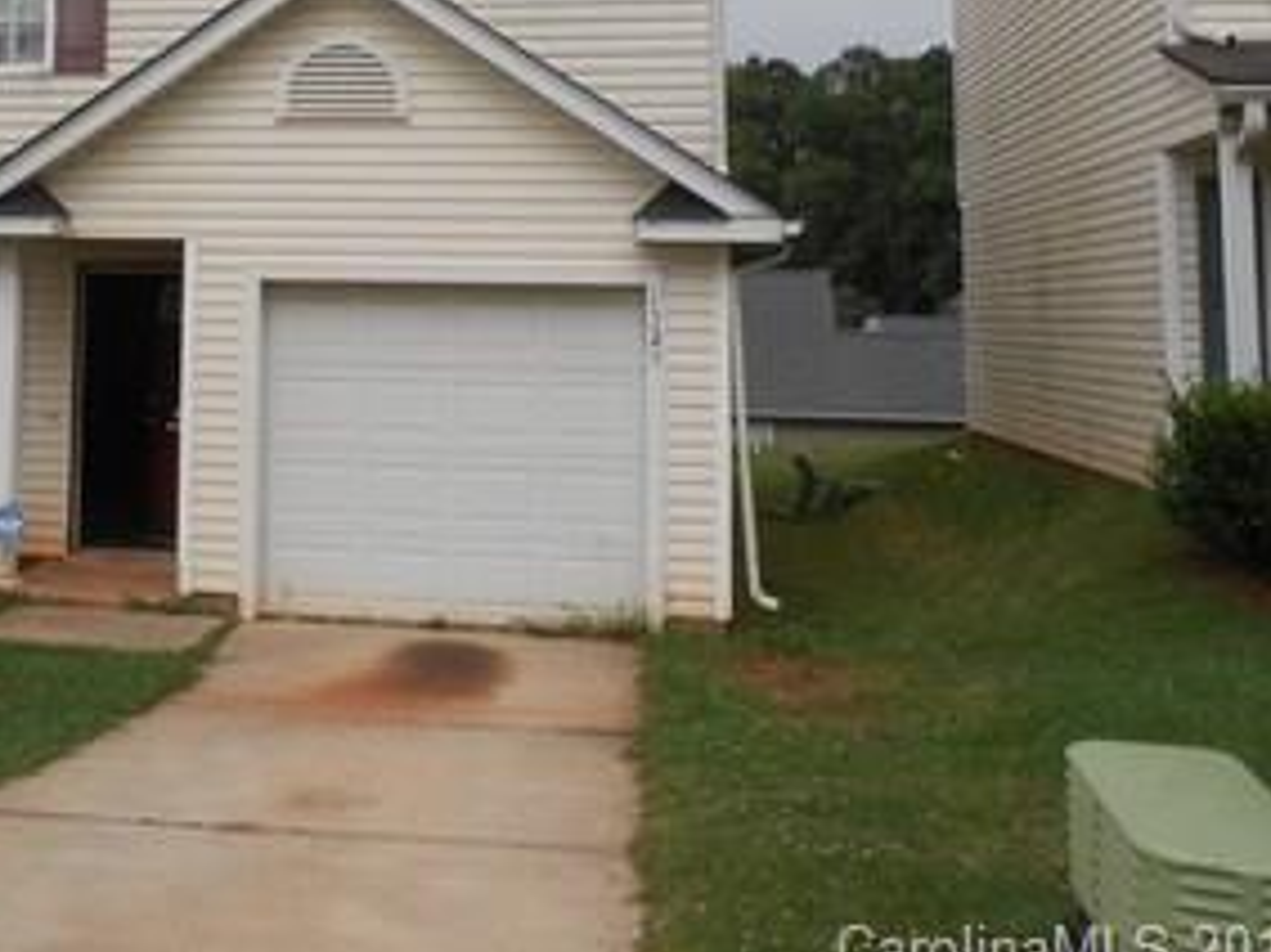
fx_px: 1725
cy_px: 130
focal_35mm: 47
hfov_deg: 38.5
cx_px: 202
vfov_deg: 29.8
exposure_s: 1/1250
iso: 80
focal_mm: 4.6
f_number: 3.5
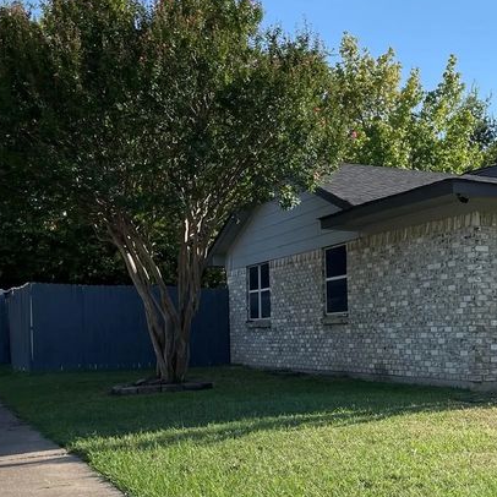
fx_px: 942
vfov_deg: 29.0
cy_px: 382
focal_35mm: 58
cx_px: 490
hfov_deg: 27.9
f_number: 1.6
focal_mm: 4.2
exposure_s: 1/2618
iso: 32
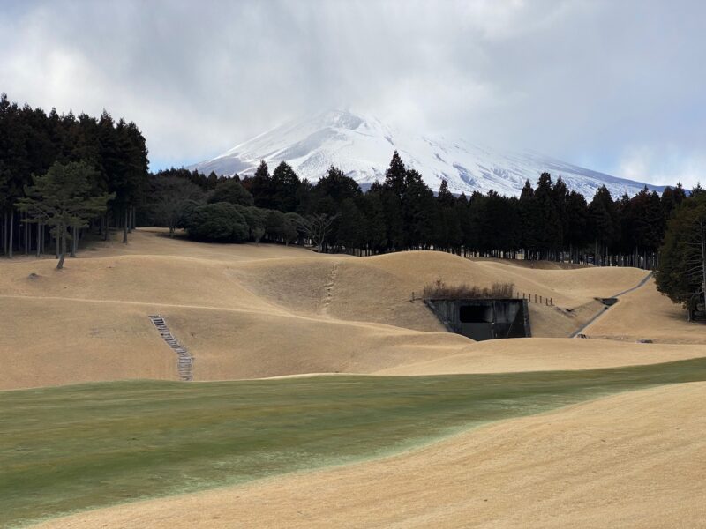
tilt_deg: +2.6
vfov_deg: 28.0
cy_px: 264
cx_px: 353
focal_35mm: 52
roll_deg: +0.3
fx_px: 1061
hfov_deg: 36.8
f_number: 2
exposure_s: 1/1229
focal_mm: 6
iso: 20
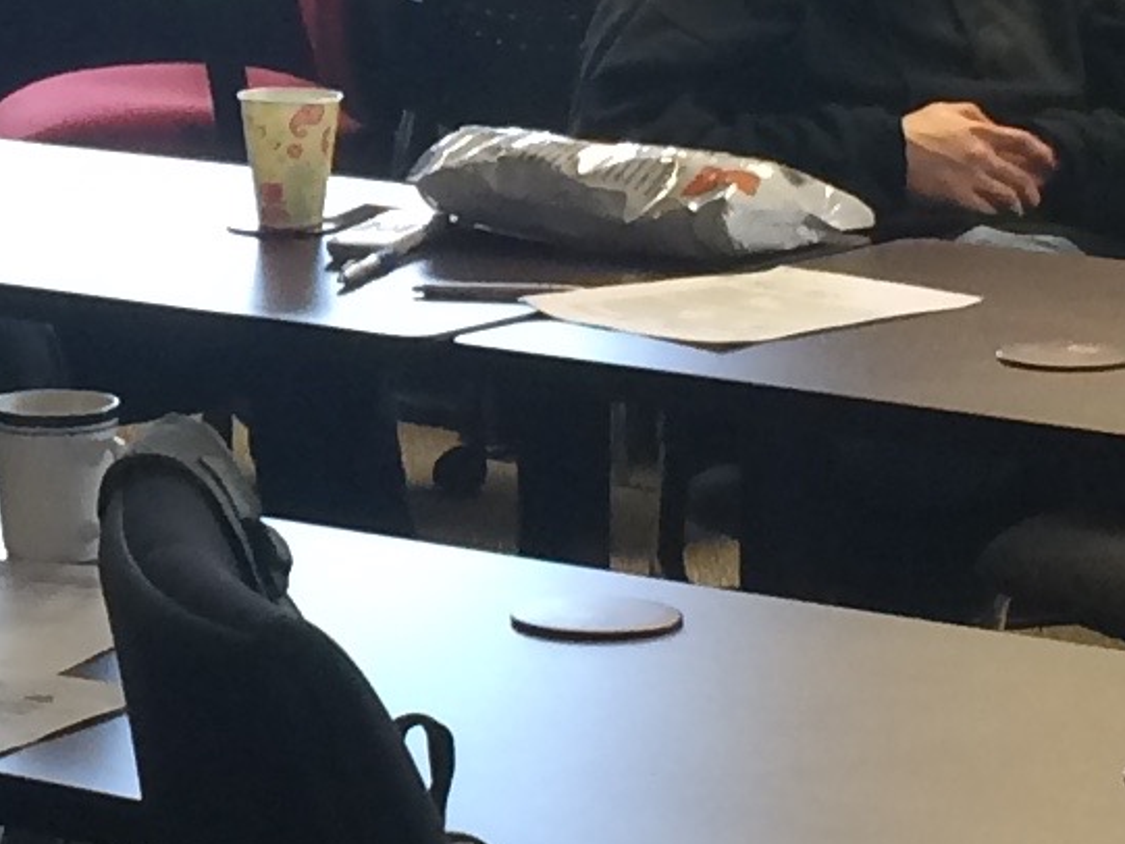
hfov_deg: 11.2
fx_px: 5689
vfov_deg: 8.5
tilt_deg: -10.1
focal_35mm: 175
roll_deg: +1.6
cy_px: 208
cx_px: -4
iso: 80
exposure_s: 1/30
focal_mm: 4.15
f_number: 2.2
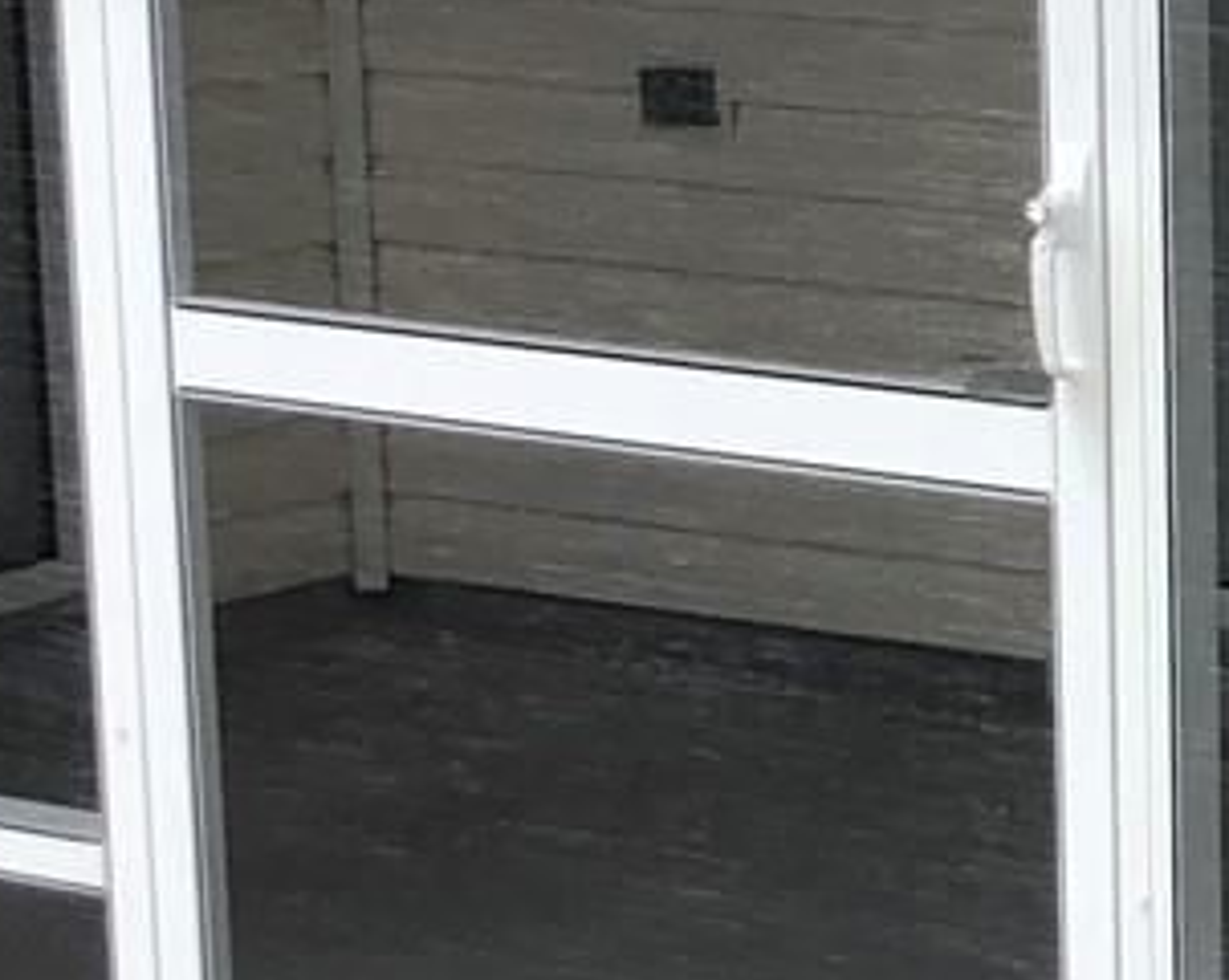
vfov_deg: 10.6
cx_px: 2023
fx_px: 5269
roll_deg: +0.1
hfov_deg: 12.4
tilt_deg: -12.2
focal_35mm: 145
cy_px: 533
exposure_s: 1/1453
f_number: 1.8
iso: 20
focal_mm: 4
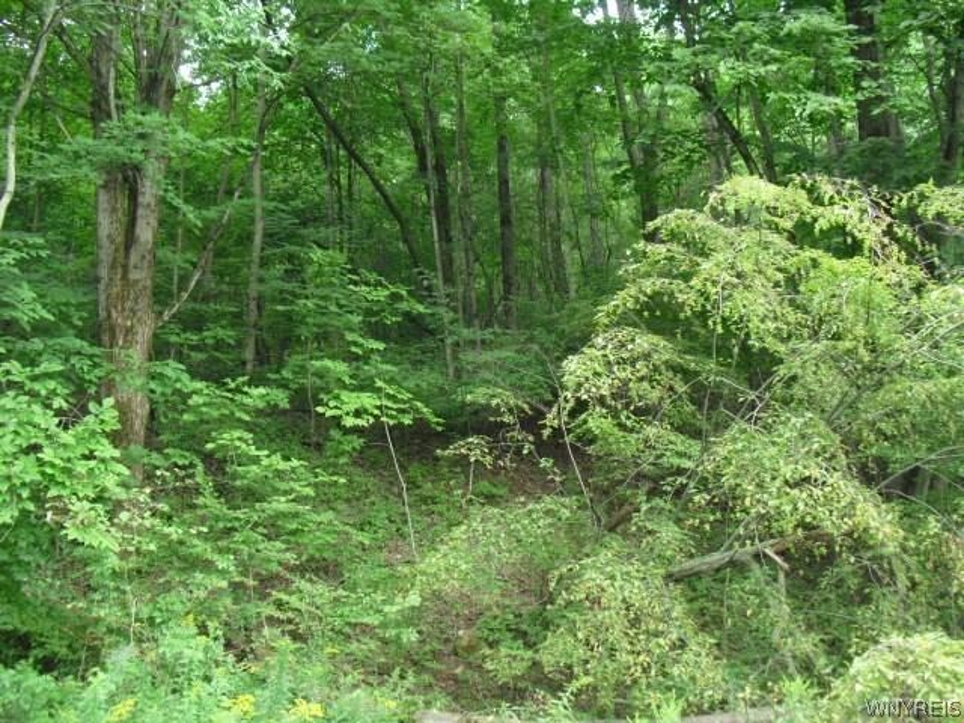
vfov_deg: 39.7
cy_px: 362
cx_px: 482
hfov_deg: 51.4
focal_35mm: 36
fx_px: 1003
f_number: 3.1
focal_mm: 6.3
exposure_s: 1/60
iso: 200
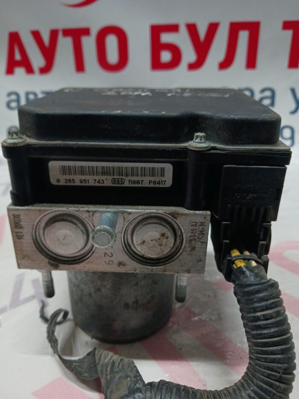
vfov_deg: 65.3
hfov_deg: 51.4
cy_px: 200
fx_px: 311
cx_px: 150
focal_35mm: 27
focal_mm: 4
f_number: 1.8
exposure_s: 1/16.7
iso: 400
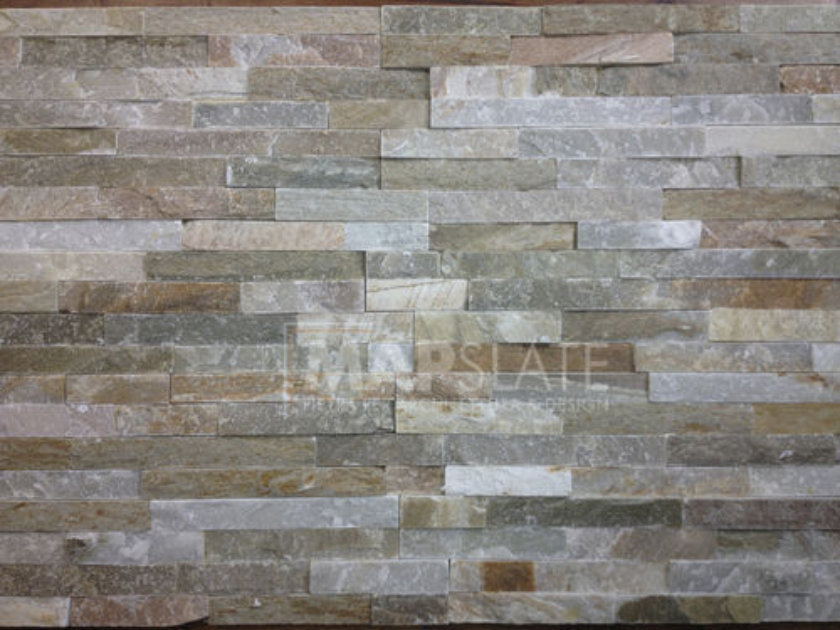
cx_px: 420
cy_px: 315
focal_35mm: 35
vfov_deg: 40.7
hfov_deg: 52.6
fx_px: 849
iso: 50
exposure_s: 1/56
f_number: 2.4
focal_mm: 4.28
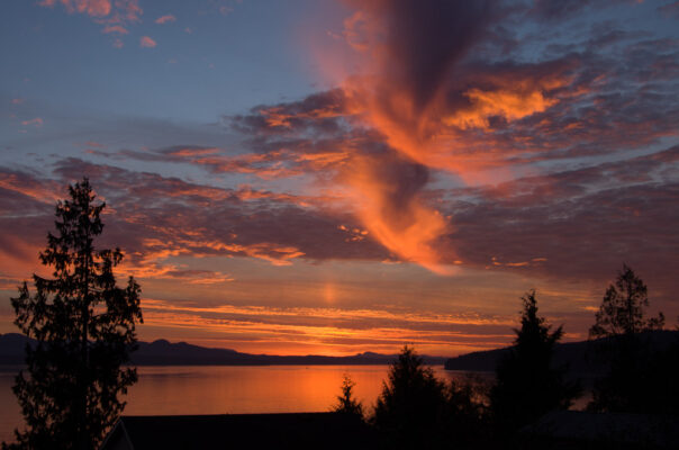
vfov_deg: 36.7
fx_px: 678
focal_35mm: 36
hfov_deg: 53.2
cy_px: 225
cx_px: 340
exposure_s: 1/30
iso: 200
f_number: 11
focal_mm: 24
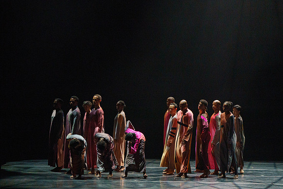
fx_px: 1592
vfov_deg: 6.8
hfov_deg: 10.2
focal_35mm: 203
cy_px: 80
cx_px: 136
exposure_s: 1/250
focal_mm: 168
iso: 6400
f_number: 5.6
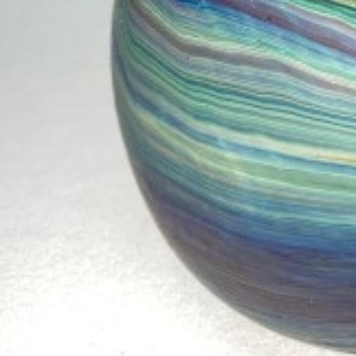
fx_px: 1140
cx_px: 402
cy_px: -266
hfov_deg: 17.1
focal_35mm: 98
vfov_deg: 15.5
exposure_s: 1/120
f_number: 1.8
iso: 25
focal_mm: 3.99
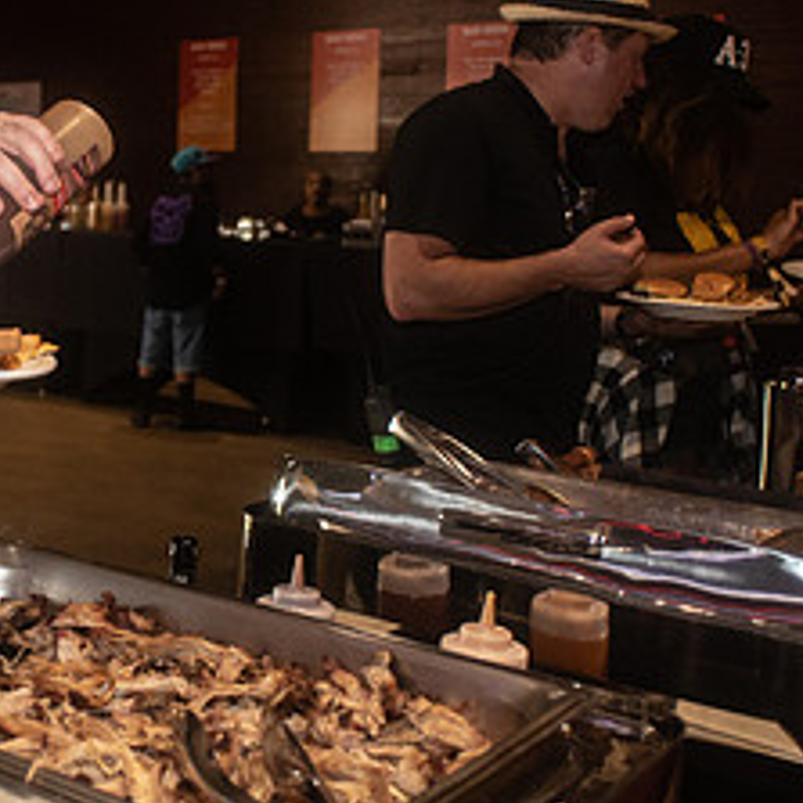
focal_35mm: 54
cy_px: 301
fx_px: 1417
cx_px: 46
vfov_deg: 31.5
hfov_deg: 30.0
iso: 1600
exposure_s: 1/80
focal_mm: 20
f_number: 3.2
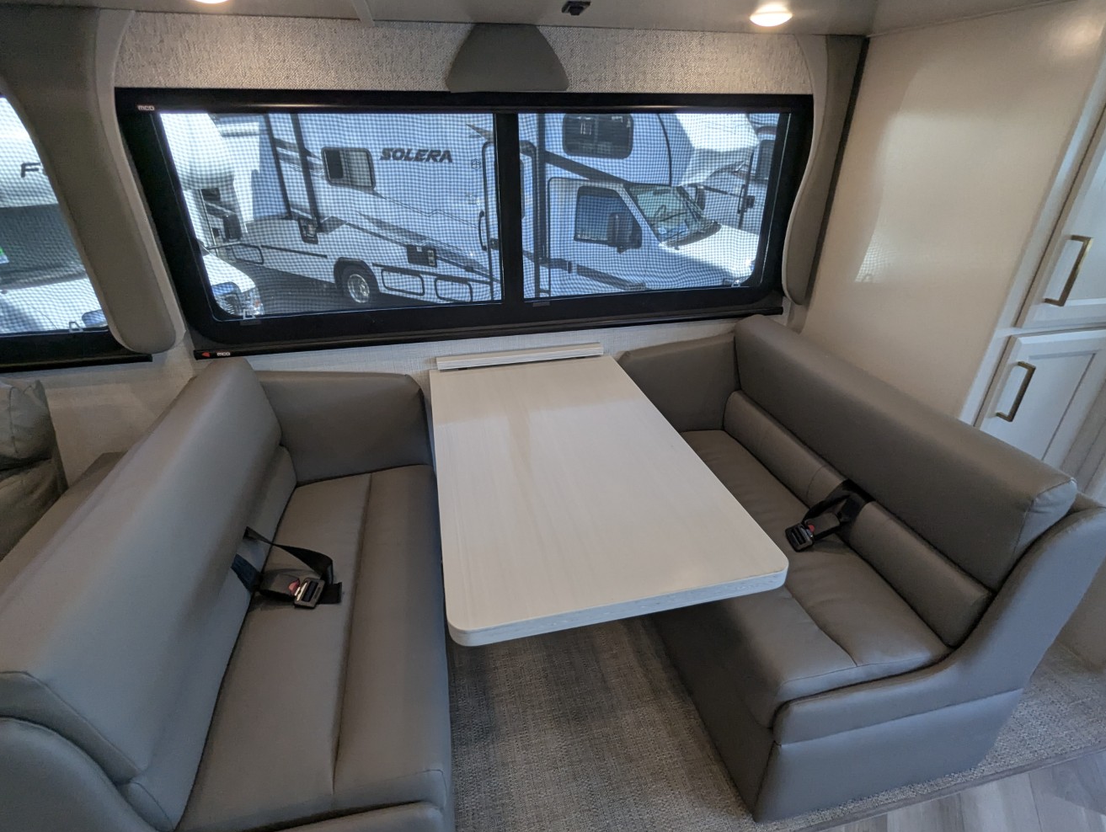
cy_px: 429
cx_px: 561
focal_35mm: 17
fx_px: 544
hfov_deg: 91.0
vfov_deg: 74.8
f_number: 2.2
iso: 142
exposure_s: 1/209
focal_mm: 2.35
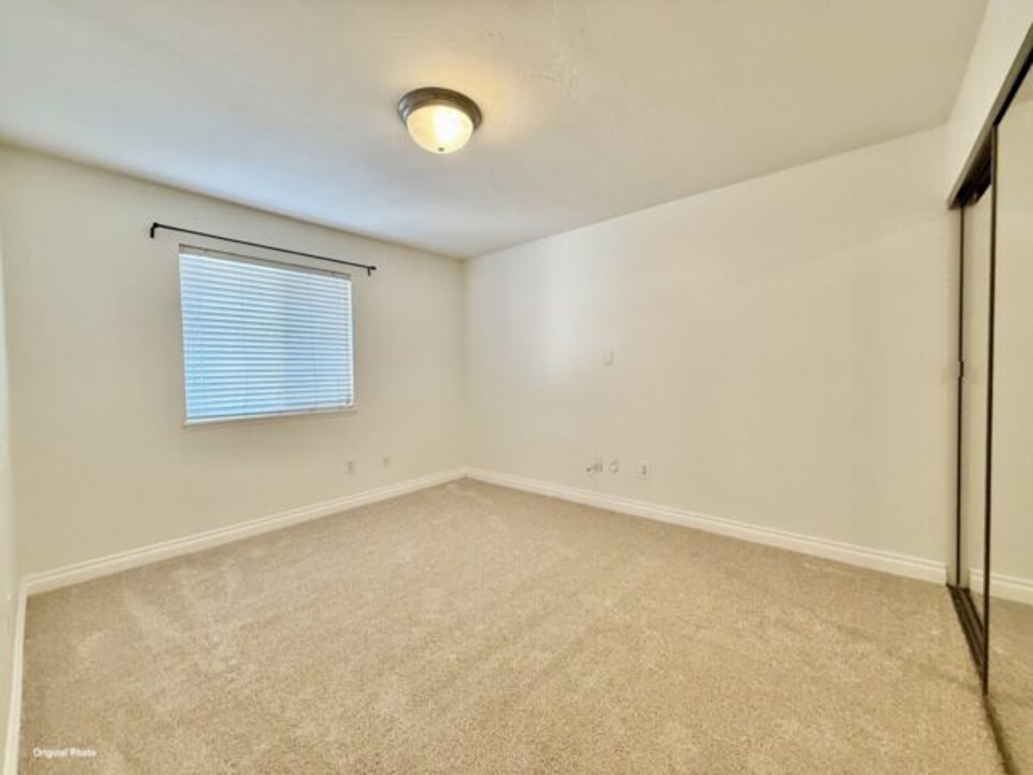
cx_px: 516
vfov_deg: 85.7
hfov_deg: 102.1
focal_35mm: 14
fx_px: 418
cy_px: 388
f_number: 2.2
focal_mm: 2.22
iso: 250
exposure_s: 1/60
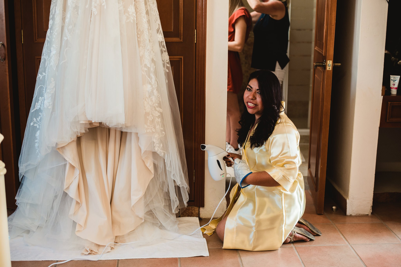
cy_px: 134
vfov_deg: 27.0
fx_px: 557
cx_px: 200
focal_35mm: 50
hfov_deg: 39.6
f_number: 2.2
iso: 400
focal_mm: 50
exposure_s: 1/250
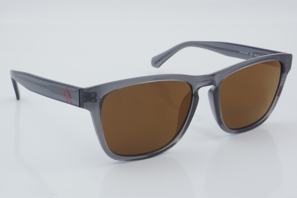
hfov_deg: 27.0
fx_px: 619
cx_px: 148
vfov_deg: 18.2
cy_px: 99
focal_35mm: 75
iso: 100
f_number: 32
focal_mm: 50
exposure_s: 1/4
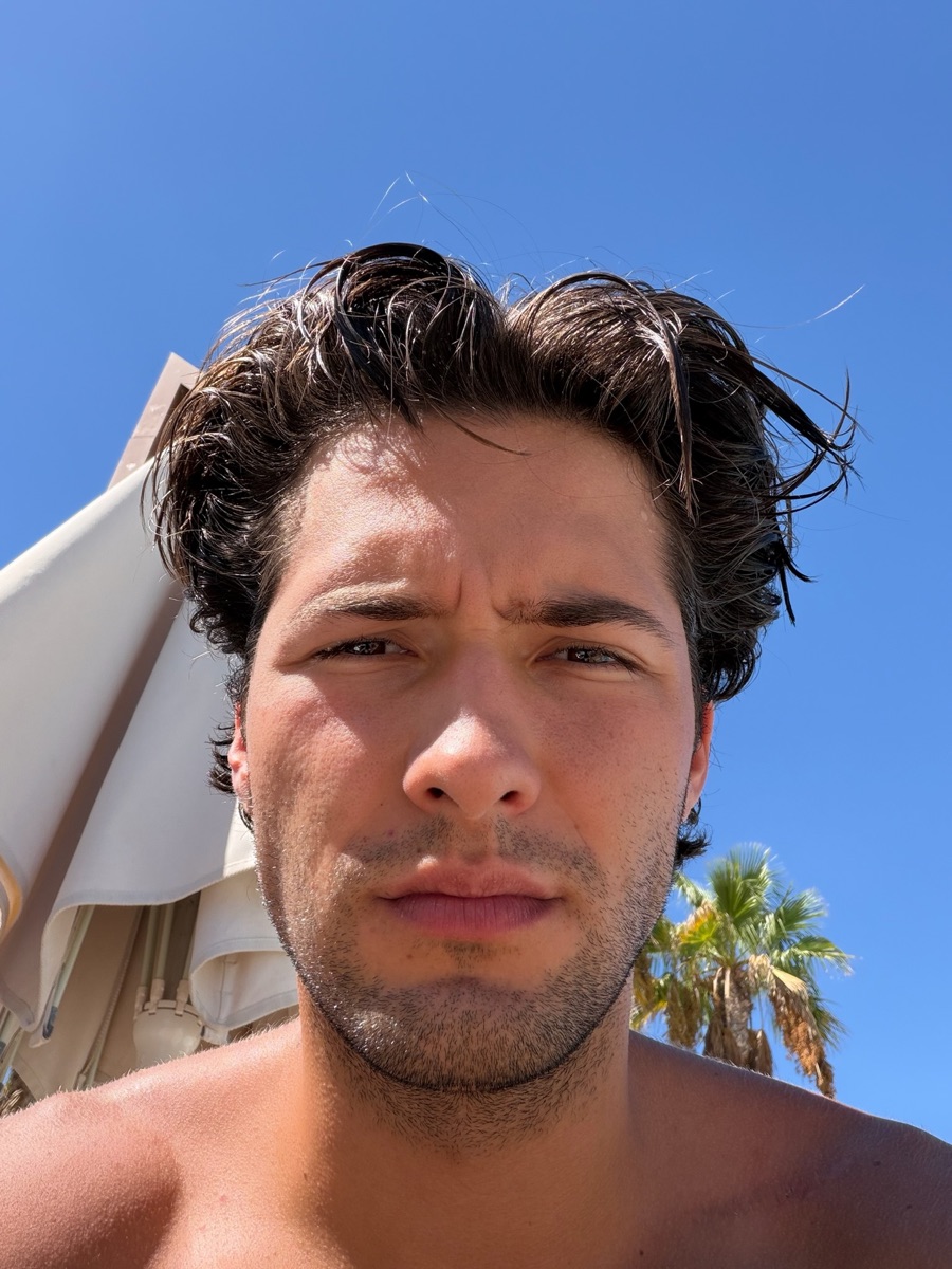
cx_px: 476
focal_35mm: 30
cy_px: 634
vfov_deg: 60.0
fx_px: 1100
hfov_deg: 46.8
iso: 32
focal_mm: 2.71
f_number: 1.9
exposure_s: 1/574
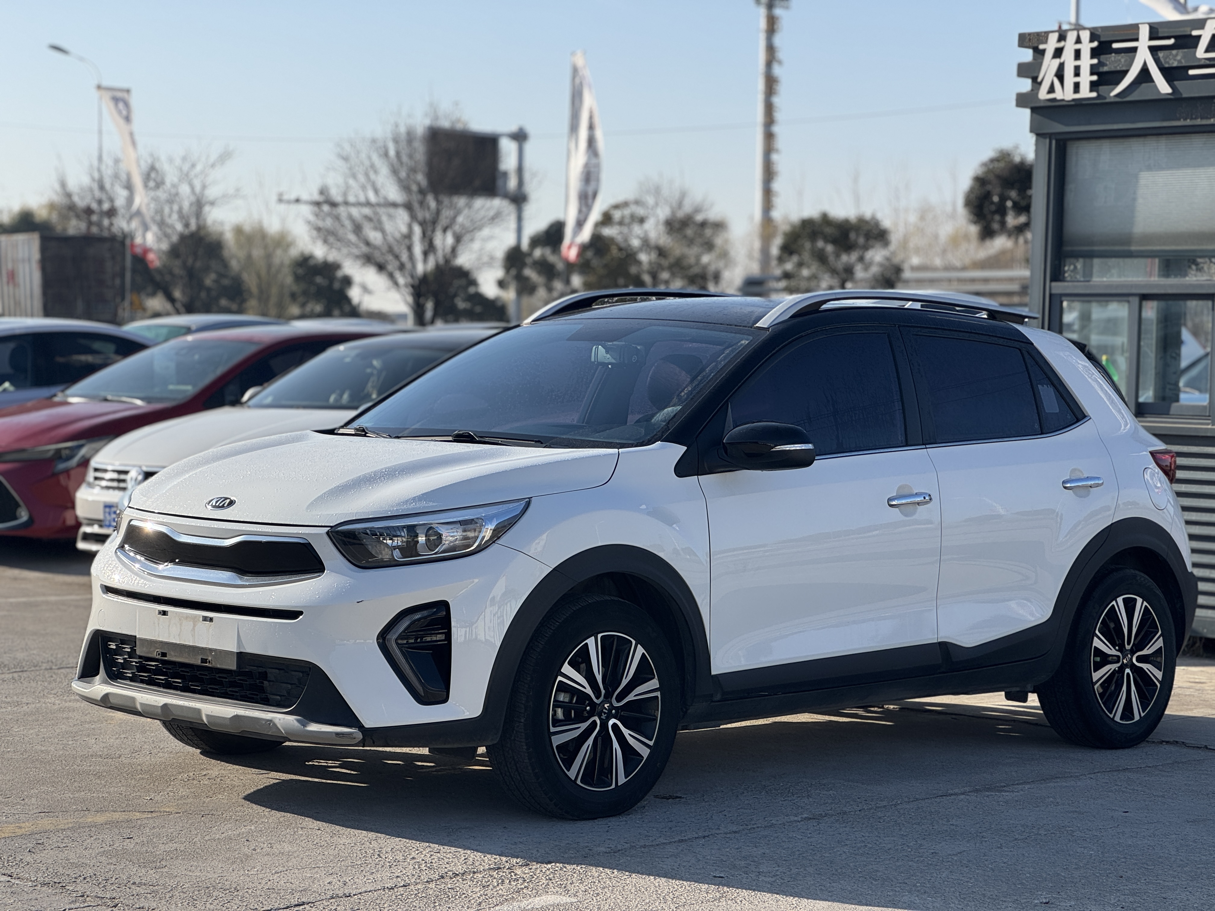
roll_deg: -0.7
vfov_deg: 19.1
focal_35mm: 77
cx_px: 608
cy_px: 456
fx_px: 2703
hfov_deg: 25.3
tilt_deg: -1.3
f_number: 2.8
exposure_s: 1/1064
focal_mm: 9
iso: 25
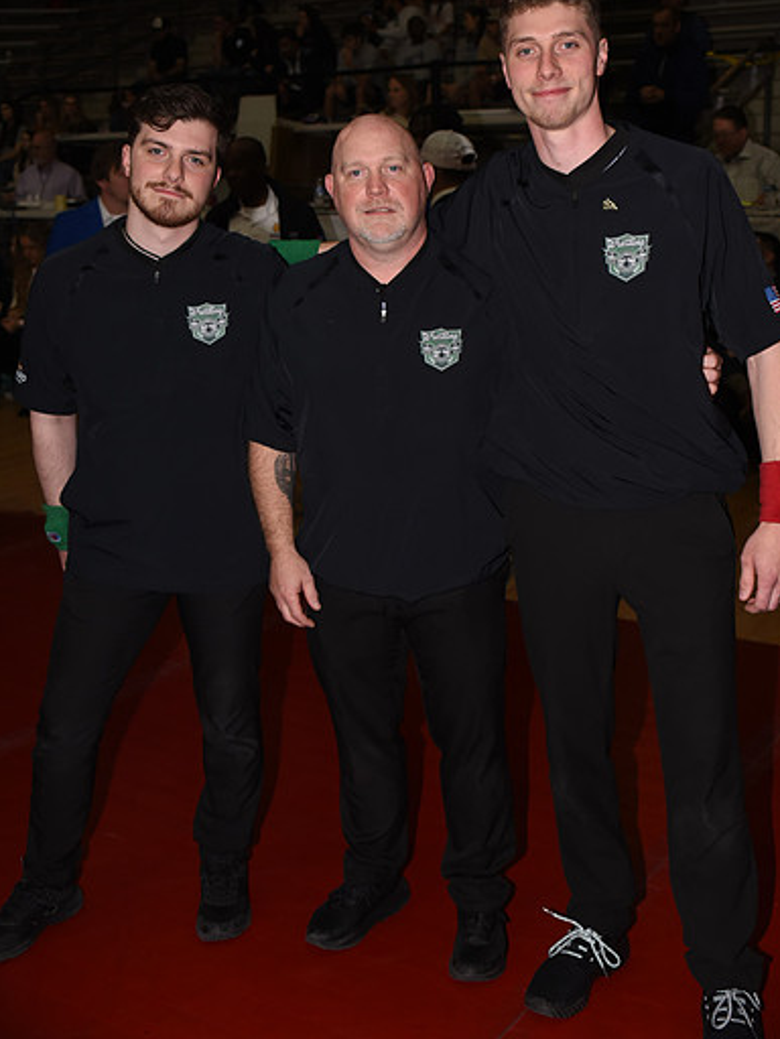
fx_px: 1472
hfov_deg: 29.7
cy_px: 459
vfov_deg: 38.9
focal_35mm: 49
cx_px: 391
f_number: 5.6
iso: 800
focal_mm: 45
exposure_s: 1/400
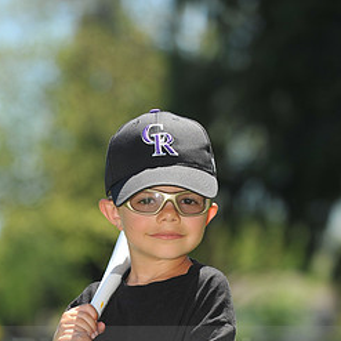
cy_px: 345
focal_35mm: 223
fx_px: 2485
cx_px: 113
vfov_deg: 7.8
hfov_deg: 7.8
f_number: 4
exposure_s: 1/1250
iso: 200
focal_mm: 112
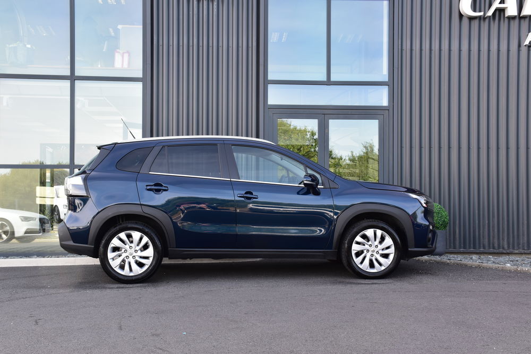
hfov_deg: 43.6
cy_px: 177
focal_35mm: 45
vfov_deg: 29.9
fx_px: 664
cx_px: 266
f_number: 9
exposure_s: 1/125
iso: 400
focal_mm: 30
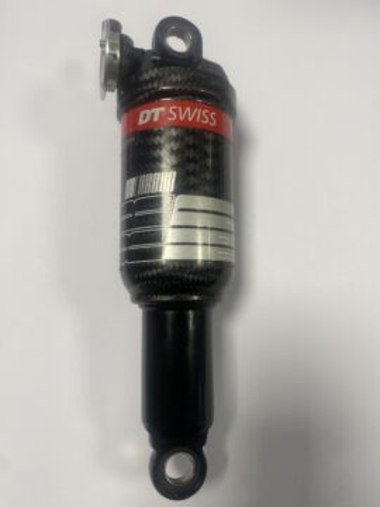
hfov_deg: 53.1
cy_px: 254
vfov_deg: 67.3
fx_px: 381
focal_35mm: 26
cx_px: 190
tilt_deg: -80.0
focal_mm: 4.25
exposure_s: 1/100
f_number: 1.8
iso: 100
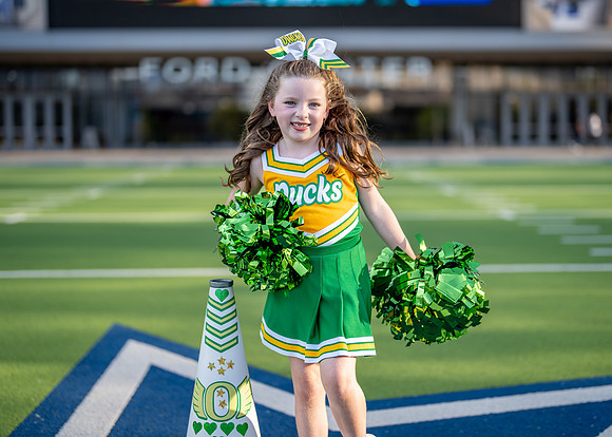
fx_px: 1036
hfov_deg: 32.9
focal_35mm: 60
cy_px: 198
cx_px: 328
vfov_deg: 23.8
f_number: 1.2
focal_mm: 50
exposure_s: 1/3200
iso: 100
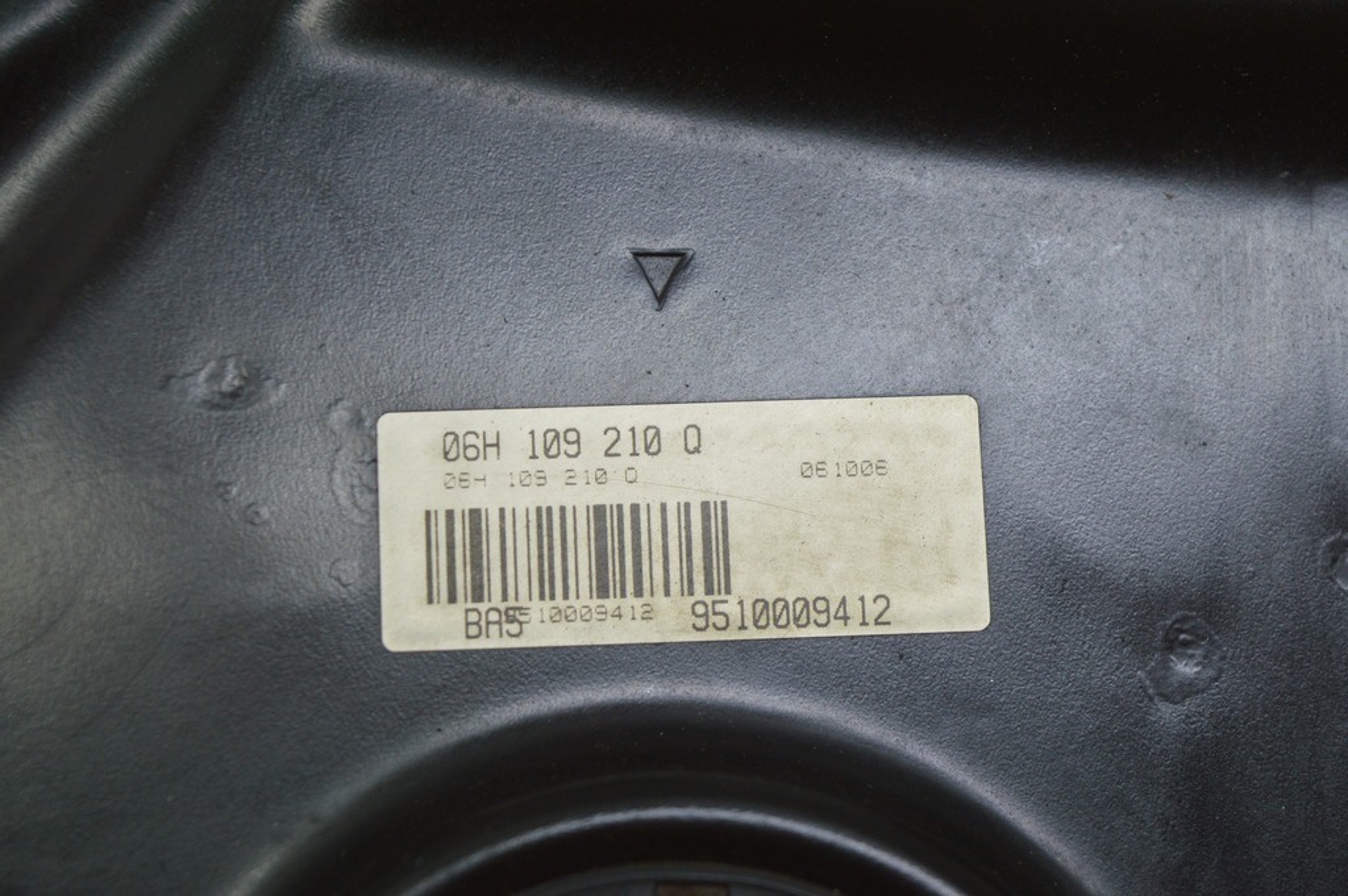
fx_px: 3087
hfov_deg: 24.6
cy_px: 448
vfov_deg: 16.5
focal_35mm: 82
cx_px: 674
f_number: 5.6
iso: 400
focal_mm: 55
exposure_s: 1/80
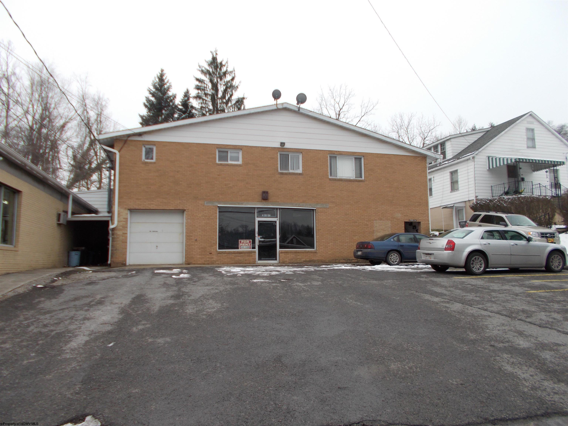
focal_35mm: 26
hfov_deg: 67.3
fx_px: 427
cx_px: 284
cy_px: 213
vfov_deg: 53.1
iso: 80
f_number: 3.2
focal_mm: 4.6
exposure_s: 1/250
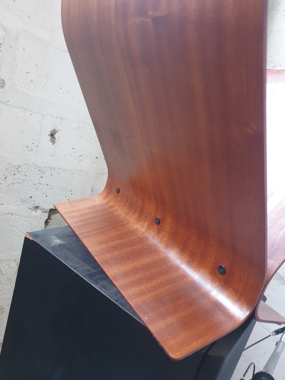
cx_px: 142
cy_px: 190
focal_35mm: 26
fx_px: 285
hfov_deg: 53.1
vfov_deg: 67.3
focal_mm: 4.3
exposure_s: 1/16
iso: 250
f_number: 1.5
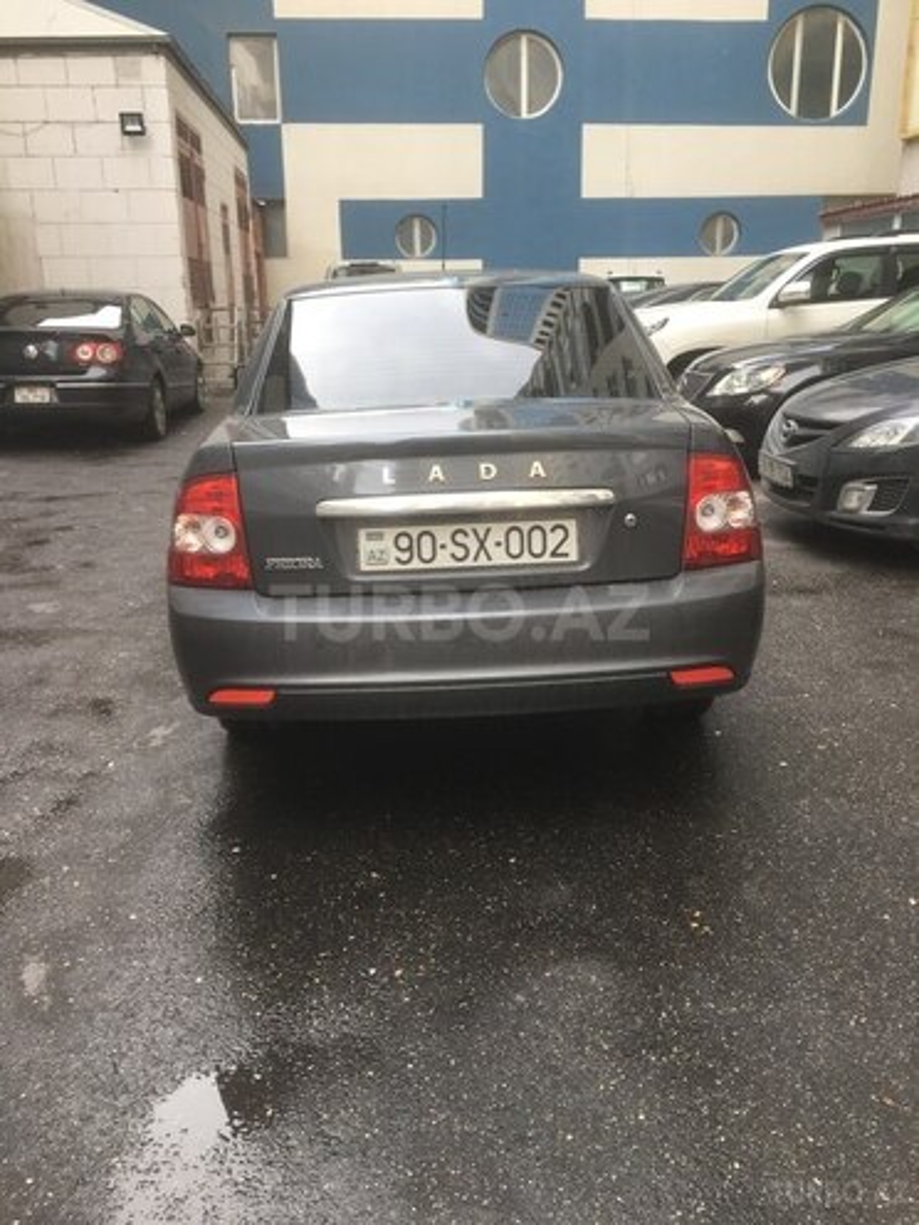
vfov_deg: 61.7
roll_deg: +1.3
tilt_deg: -15.4
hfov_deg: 48.2
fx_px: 1027
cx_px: 460
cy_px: 612
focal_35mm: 29
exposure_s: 1/100
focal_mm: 4.15
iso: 25
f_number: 2.2
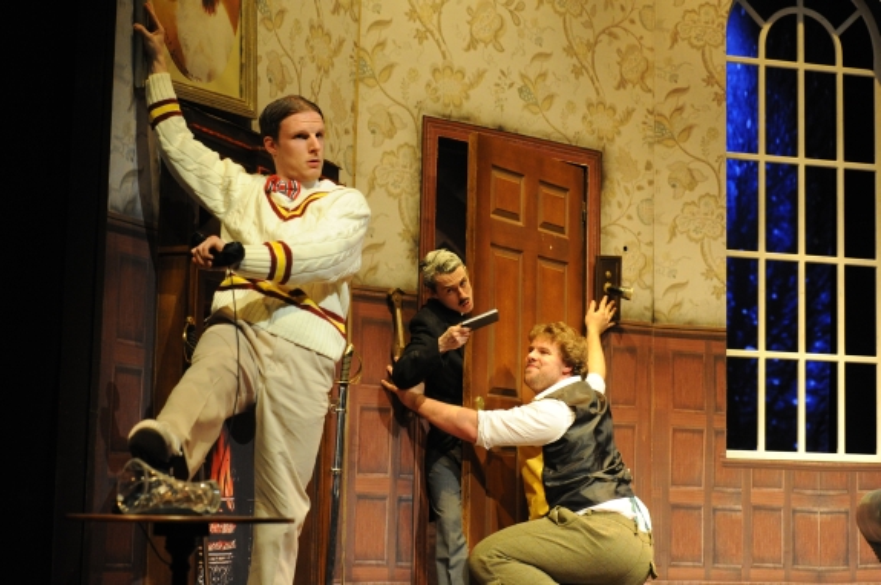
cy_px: 292
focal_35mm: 70
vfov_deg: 19.4
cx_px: 440
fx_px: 1711
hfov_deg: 28.9
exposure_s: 1/250
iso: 6400
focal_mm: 70
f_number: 4
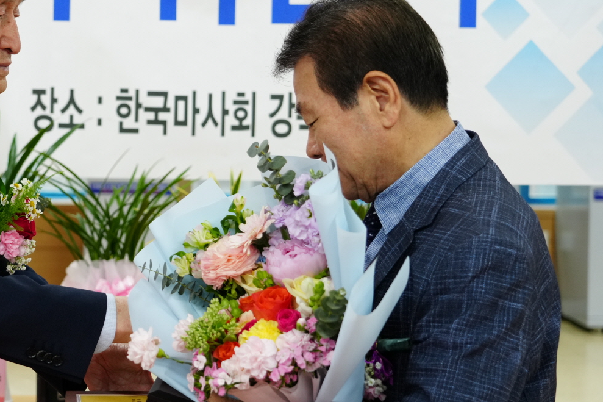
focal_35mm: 91
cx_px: 102
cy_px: 154
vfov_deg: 15.0
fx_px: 1524
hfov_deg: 22.0
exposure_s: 1/160
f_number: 4
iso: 1250
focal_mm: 50
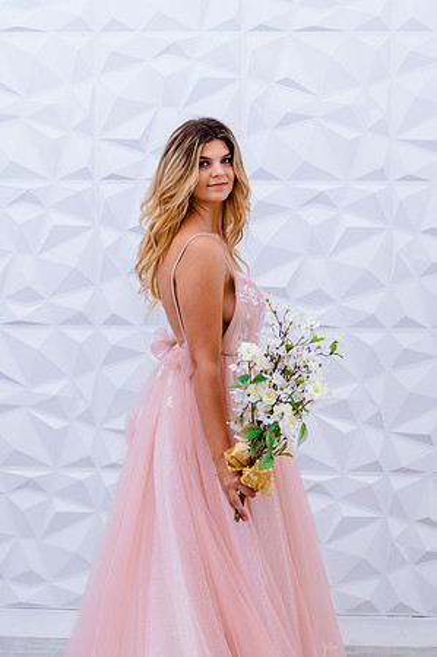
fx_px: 1423
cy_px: 328
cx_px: 218
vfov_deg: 26.0
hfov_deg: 17.5
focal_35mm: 78
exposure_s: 1/200
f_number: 4
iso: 1000
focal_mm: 78
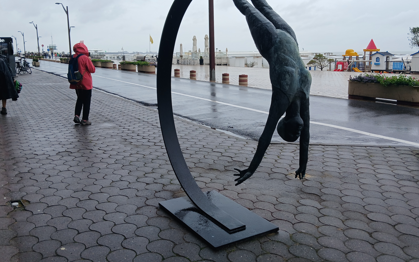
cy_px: 119
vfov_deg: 38.3
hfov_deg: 58.0
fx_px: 377
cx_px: 231
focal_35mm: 33
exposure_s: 1/362
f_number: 1.8
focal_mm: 3.98
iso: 20
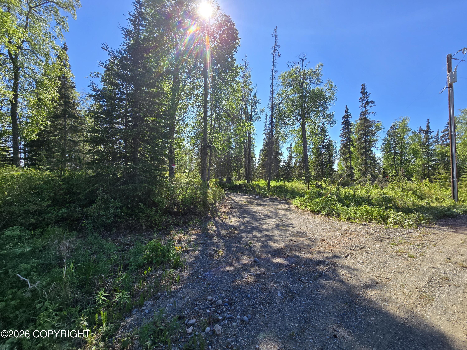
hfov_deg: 106.2
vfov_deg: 89.9
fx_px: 175
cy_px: 175
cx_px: 234
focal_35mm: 13
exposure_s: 1/1406
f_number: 2.2
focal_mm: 2.2
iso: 50
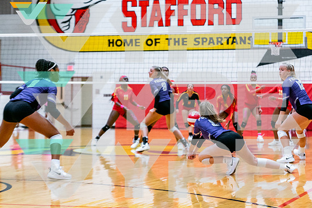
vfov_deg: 14.0
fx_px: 850
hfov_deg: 20.7
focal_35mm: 98
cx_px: 207
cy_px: 83
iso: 2000
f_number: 2.8
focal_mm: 70
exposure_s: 1/1000
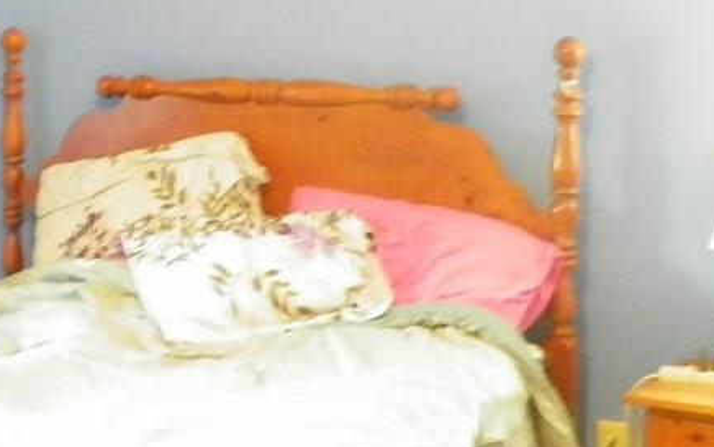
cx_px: 108
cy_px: 193
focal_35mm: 97
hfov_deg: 21.1
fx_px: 1888
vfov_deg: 13.5
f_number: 3.2
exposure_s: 1/10
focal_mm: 6.9
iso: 800
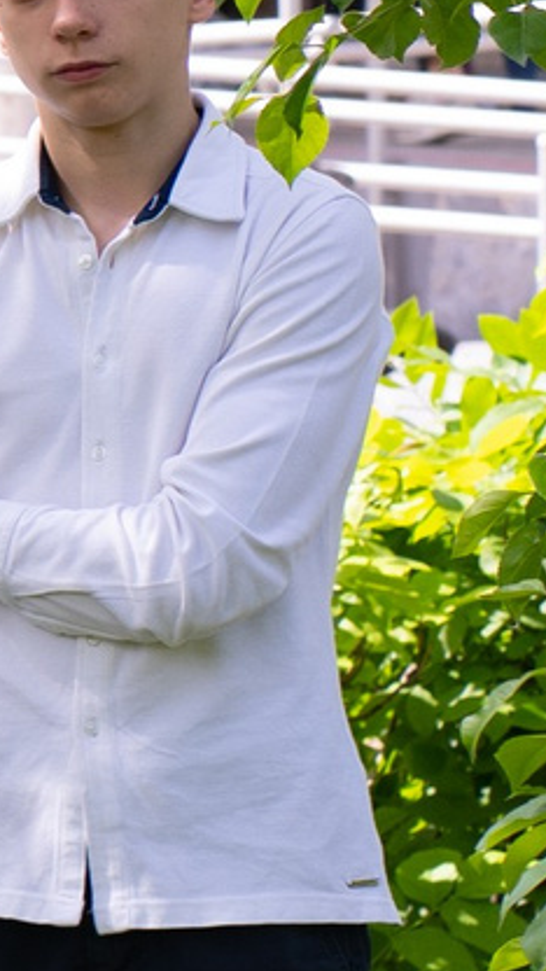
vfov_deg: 3.9
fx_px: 14105
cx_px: -2294
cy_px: -151
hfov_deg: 2.1
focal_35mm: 548
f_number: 7.1
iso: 160
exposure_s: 1/125
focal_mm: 85
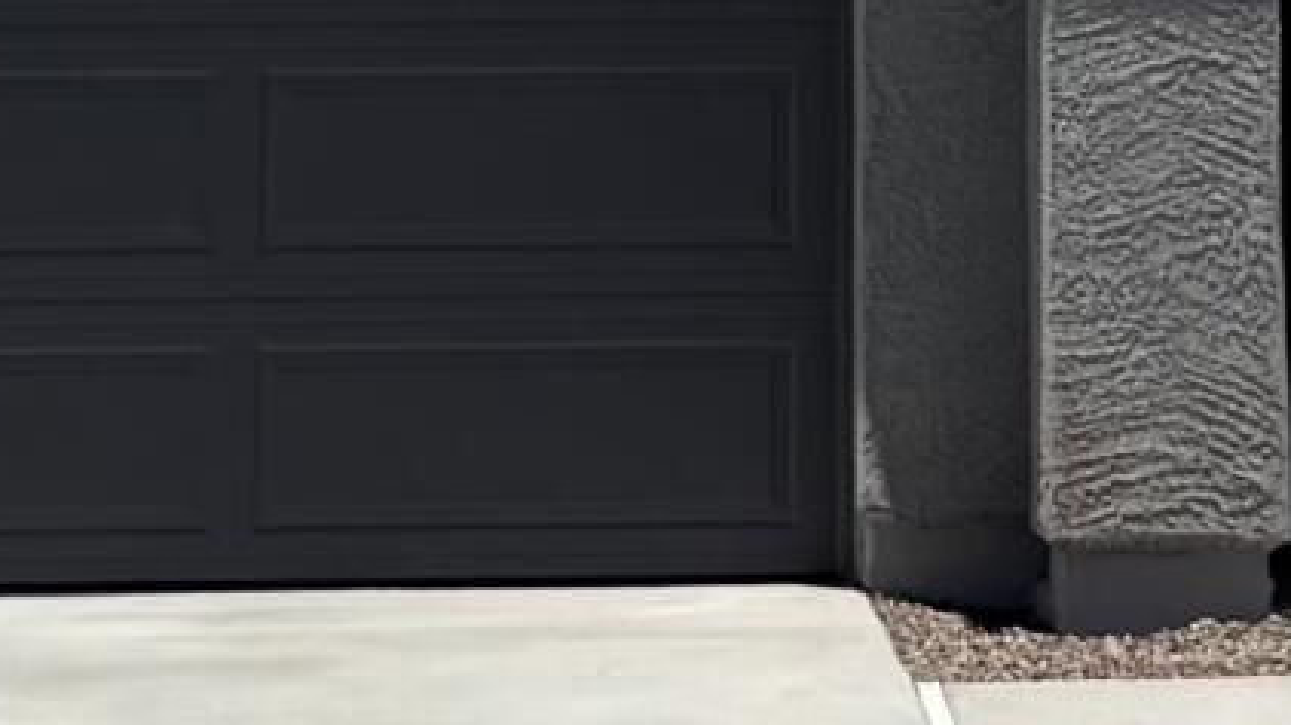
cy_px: -1462
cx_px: 829
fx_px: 6365
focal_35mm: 186
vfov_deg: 6.0
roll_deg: +0.1
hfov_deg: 11.6
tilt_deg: +13.8
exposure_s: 1/6173
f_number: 1.78
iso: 80
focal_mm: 6.76
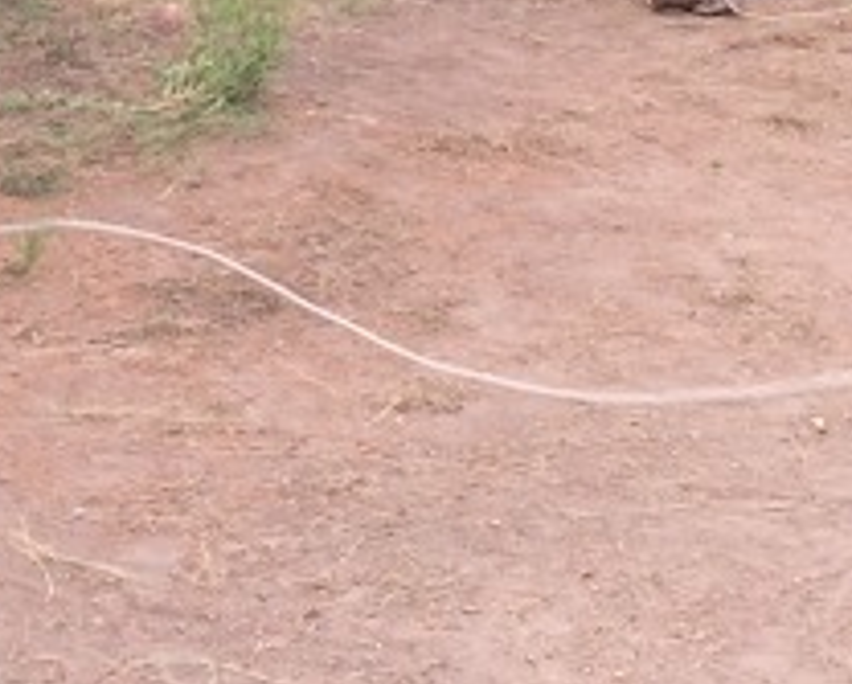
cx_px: 397
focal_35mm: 87
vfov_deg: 16.7
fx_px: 2197
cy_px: -217
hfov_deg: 21.9
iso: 32
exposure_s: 1/188
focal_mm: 4.15
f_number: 2.2
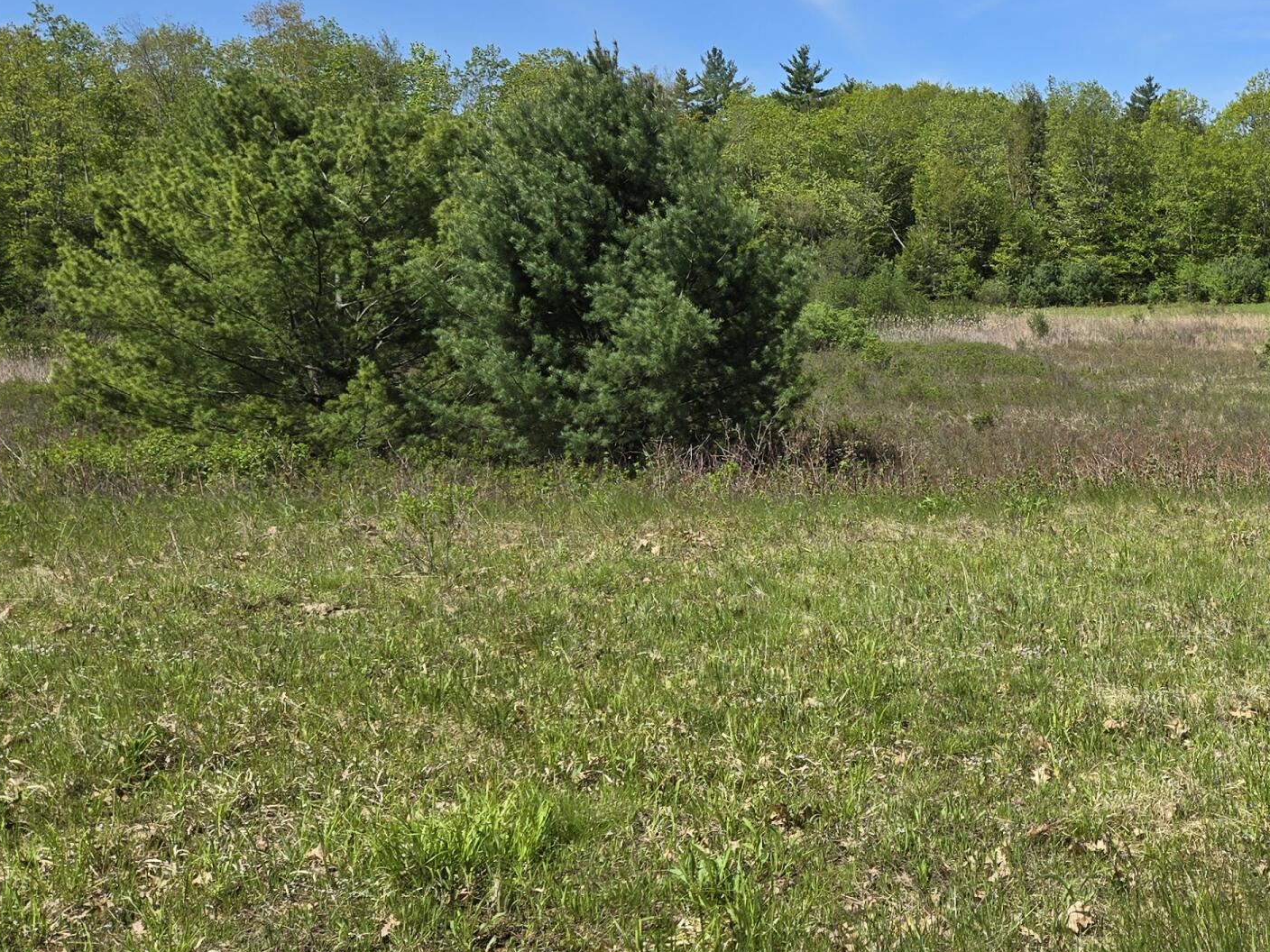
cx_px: 1195
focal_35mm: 49
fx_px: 1798
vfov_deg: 29.5
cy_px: 318
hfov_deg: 36.0
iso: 25
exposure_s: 1/2333
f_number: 1.8
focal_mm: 5.4
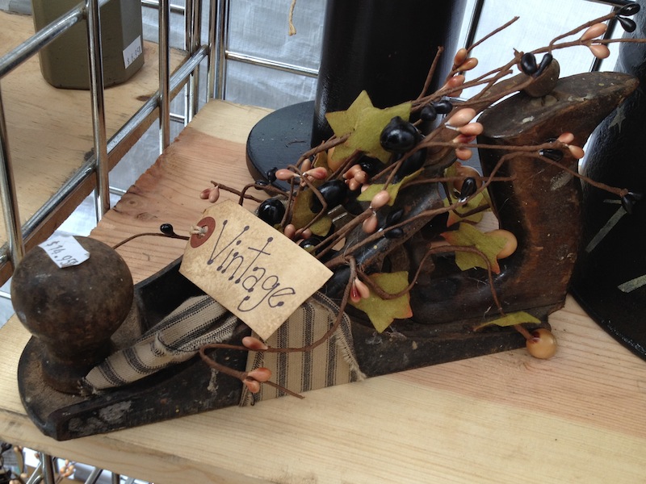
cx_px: 323
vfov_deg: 40.7
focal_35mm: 35
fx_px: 653
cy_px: 242
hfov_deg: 52.6
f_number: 2.4
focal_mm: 4.28
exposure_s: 1/60
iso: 64
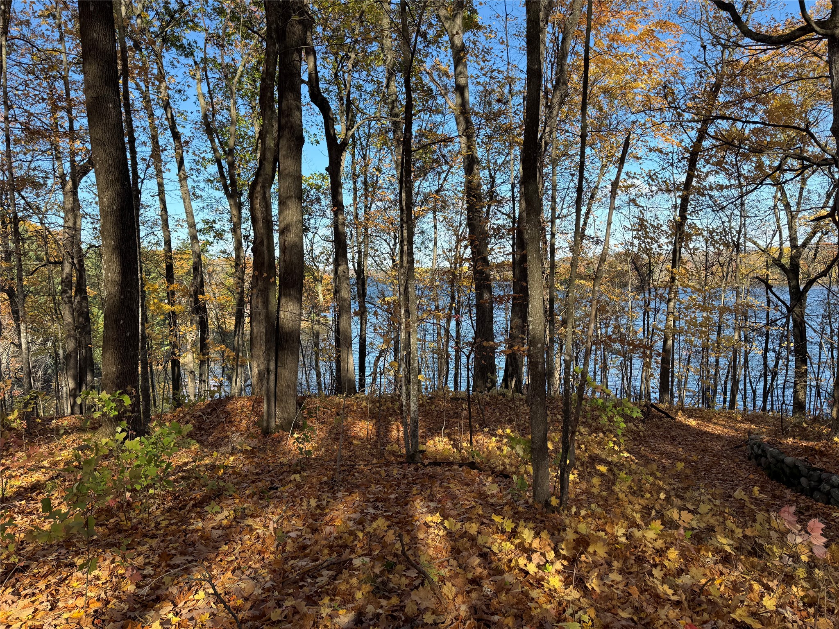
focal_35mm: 24
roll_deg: +2.4
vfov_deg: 56.8
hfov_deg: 71.6
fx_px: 582
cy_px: 314
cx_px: 420
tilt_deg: -3.5
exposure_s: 1/1493
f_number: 1.78
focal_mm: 6.76
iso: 100
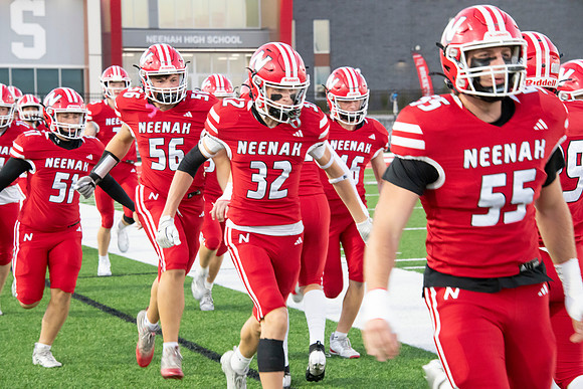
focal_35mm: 125
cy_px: 194
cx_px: 292
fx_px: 2025
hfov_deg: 16.4
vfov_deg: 11.0
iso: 8000
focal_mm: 125
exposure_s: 1/200
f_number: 9
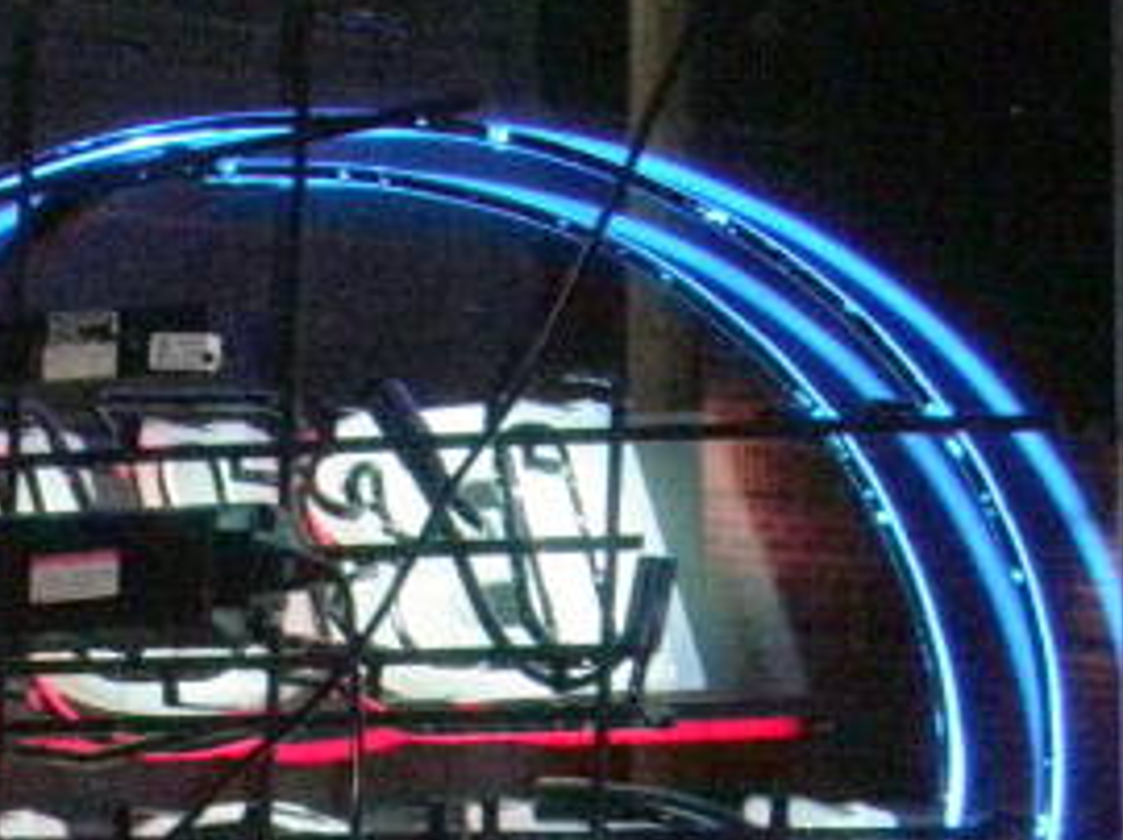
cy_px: 1077
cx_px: -254
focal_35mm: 259
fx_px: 8395
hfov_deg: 7.6
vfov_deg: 5.7
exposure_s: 1/80
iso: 800
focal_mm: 16.25
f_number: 4.7
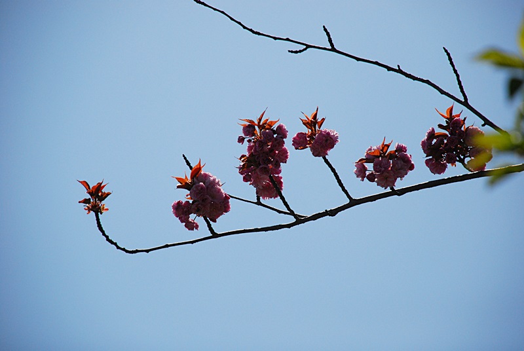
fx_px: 2952
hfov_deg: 10.1
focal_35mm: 202
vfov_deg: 6.8
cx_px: 262
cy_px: 176
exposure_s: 1/4000
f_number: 6.3
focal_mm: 135
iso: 400
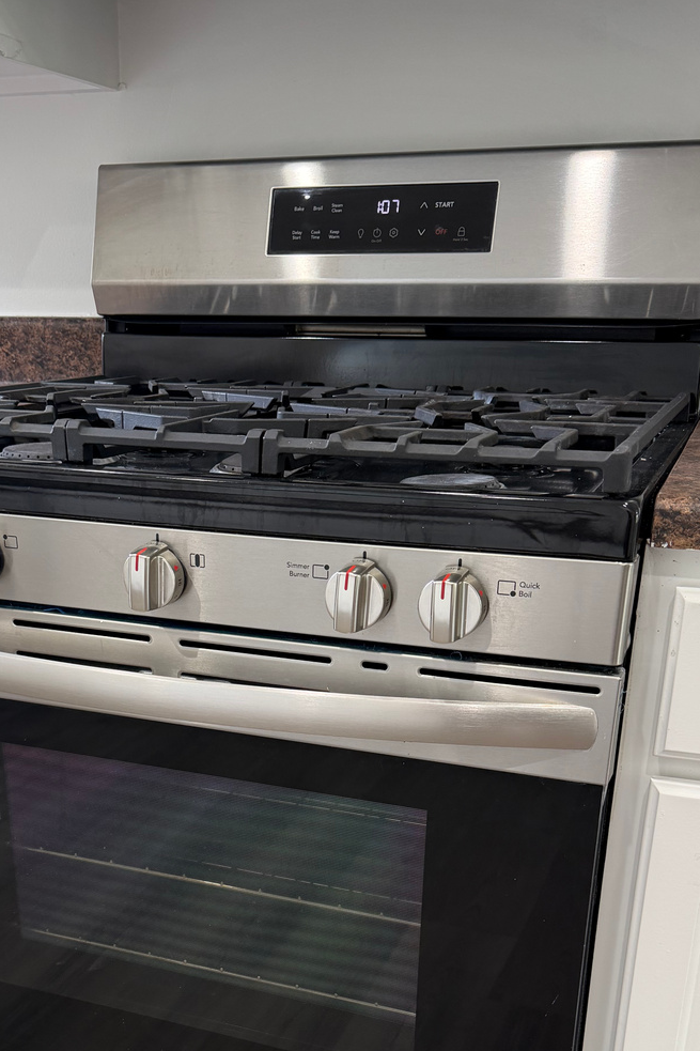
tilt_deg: -23.6
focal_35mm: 39
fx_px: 1138
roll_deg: -0.2
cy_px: 794
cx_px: 271
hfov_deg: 34.1
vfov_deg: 47.6
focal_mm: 6.76
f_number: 1.78
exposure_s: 1/60
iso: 160
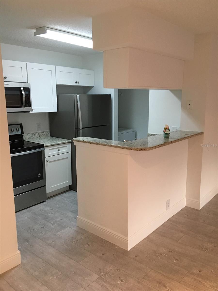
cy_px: 146
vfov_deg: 61.7
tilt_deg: -11.7
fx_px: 244
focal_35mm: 29
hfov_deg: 48.2
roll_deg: +0.7
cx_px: 109
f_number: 2.2
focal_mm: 4.15
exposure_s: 1/30
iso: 125
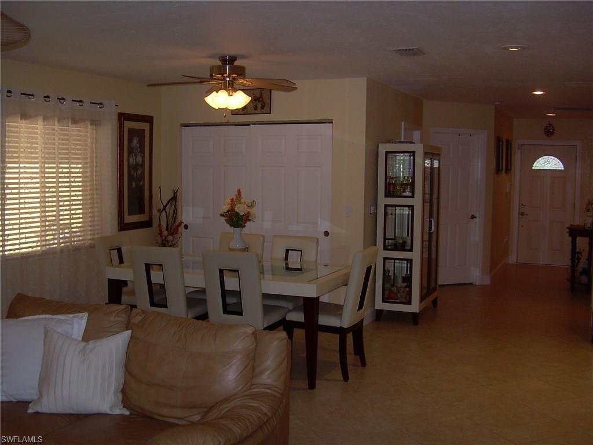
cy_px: 222
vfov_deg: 37.7
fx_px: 651
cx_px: 296
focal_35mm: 38
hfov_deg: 49.0
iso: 50
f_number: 2.8
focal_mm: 6.3
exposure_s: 1/60
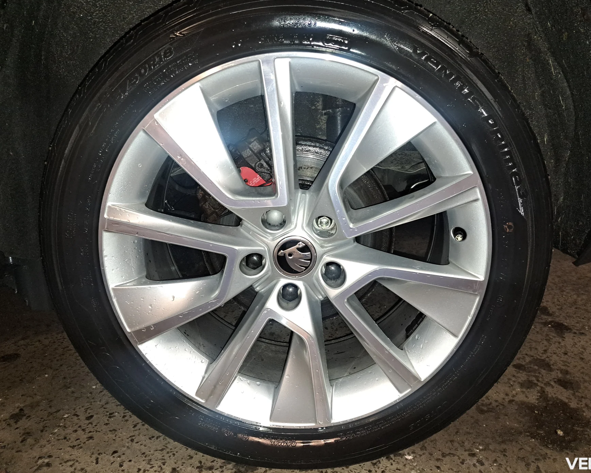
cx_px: 300
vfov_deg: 54.9
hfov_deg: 66.0
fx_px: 455
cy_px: 228
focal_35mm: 26
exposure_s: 1/50
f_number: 1.8
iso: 400
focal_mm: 5.23
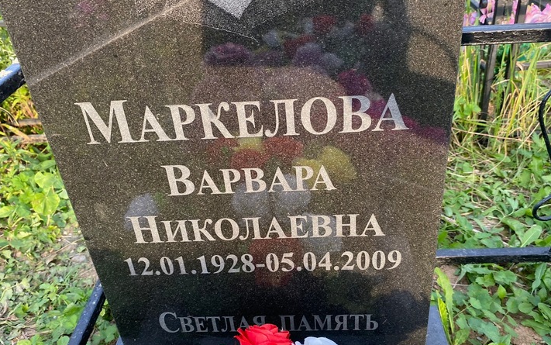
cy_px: 182
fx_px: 466
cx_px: 280
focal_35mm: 31
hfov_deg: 61.2
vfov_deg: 40.6
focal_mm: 4.25
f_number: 1.8
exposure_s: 1/142
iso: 32
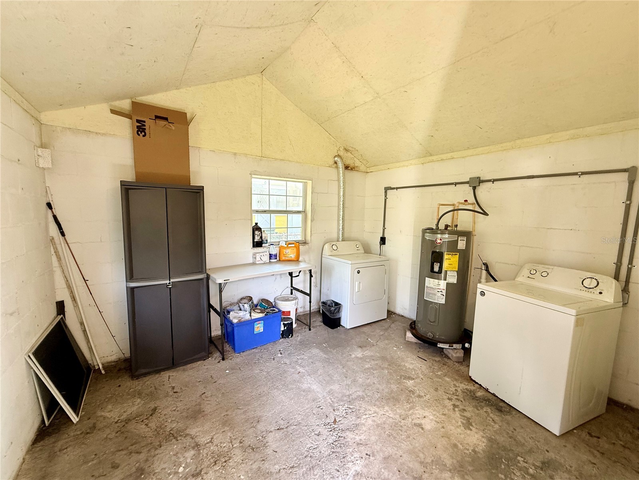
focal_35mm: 14
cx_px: 320
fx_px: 258
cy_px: 240
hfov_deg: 102.1
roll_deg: -1.5
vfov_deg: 85.7
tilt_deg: -6.3
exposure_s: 1/99
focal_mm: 2.22
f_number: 2.2
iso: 320
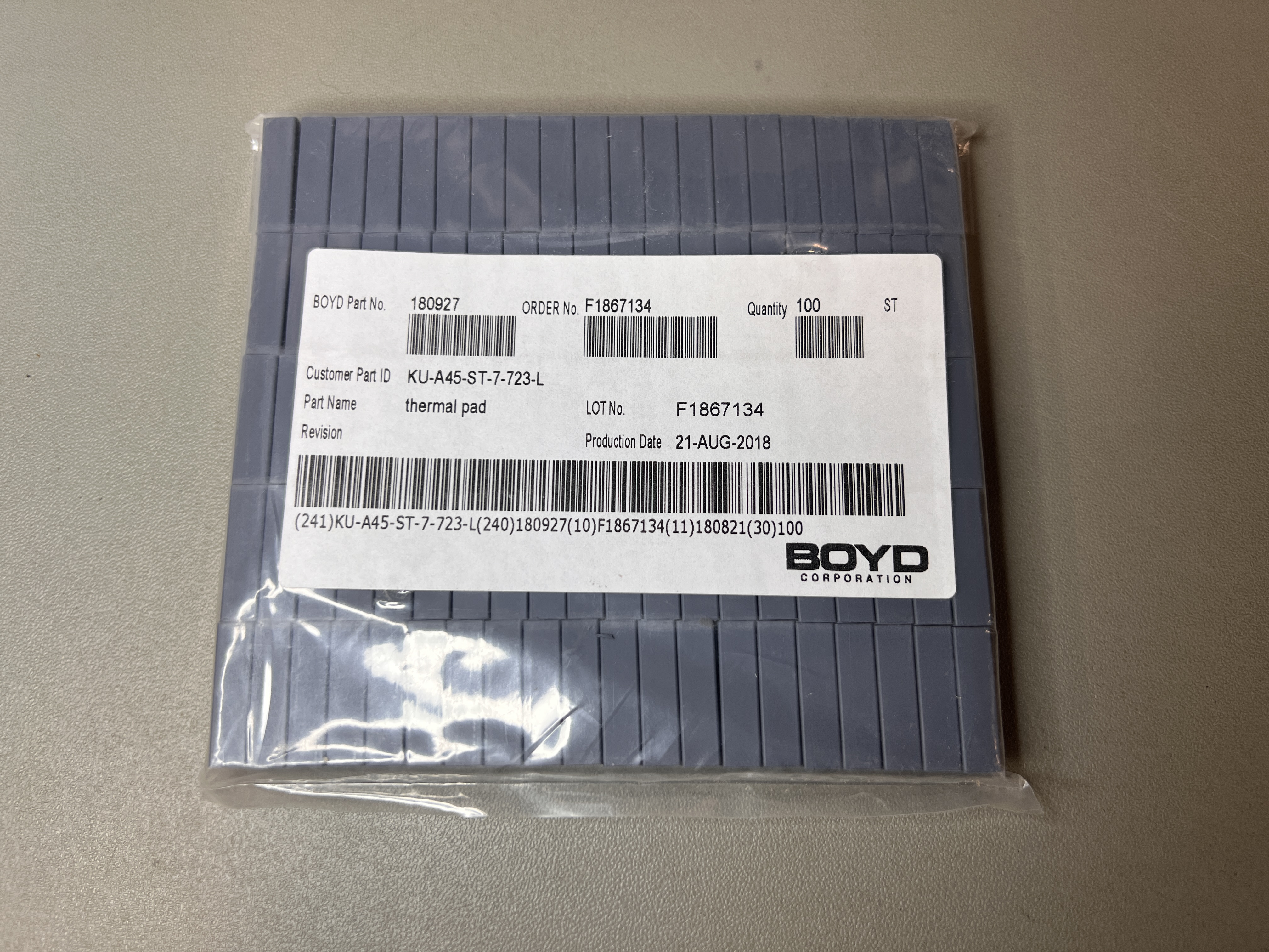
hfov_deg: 67.3
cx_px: 634
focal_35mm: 26
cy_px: 476
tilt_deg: -77.7
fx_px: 953
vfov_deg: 53.1
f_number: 1.5
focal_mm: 5.7
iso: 32
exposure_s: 1/100
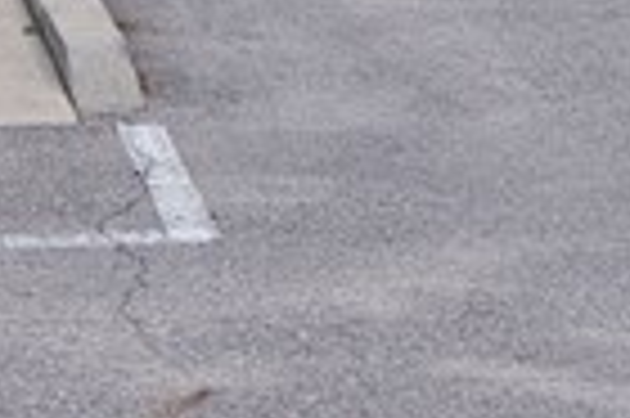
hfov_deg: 11.7
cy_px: -625
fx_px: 2989
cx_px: -225
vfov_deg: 7.4
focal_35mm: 171
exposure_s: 1/50
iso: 100
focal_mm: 22
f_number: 10
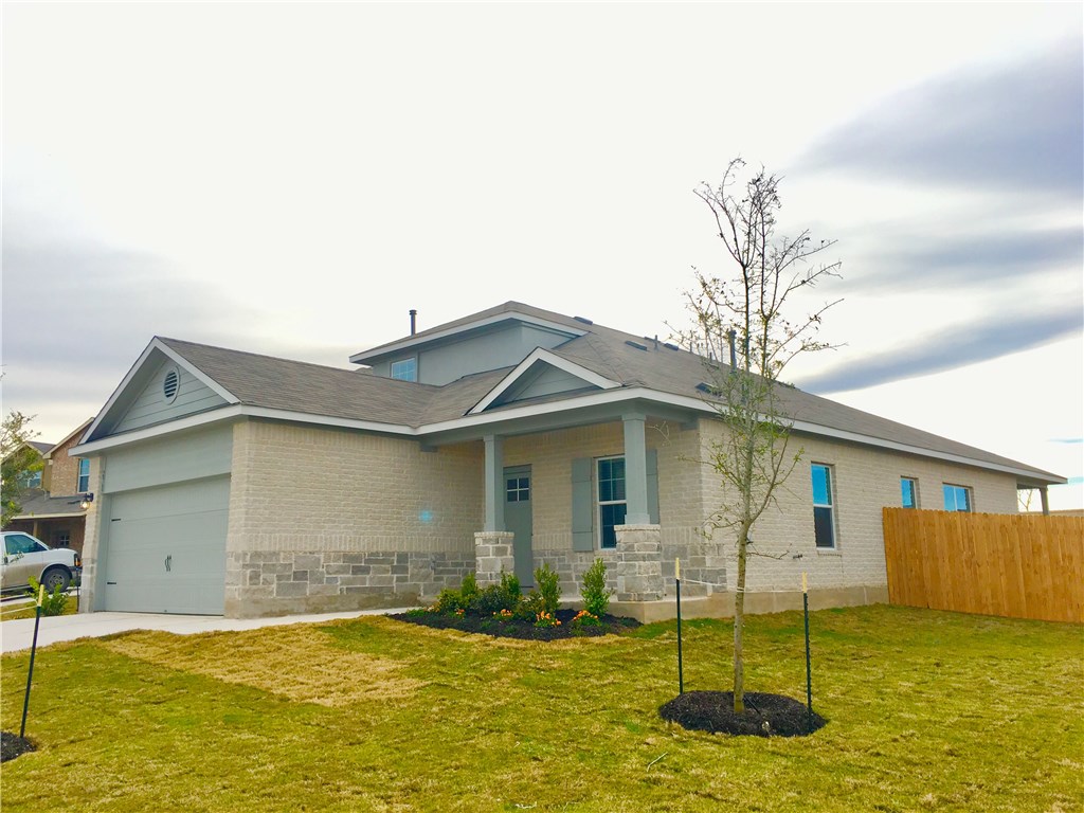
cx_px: 542
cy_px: 406
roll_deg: +1.1
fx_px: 908
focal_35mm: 29
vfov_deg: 48.2
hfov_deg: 61.7
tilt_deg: +11.4
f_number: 2.2
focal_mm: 4.15
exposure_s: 1/641
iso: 25
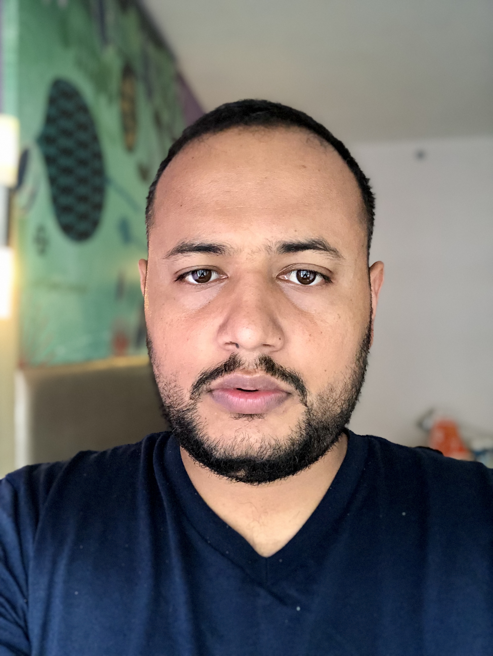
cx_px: 246
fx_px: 607
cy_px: 328
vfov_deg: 56.8
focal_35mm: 32
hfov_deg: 44.2
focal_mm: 2.87
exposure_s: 1/33
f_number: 2.2
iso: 200
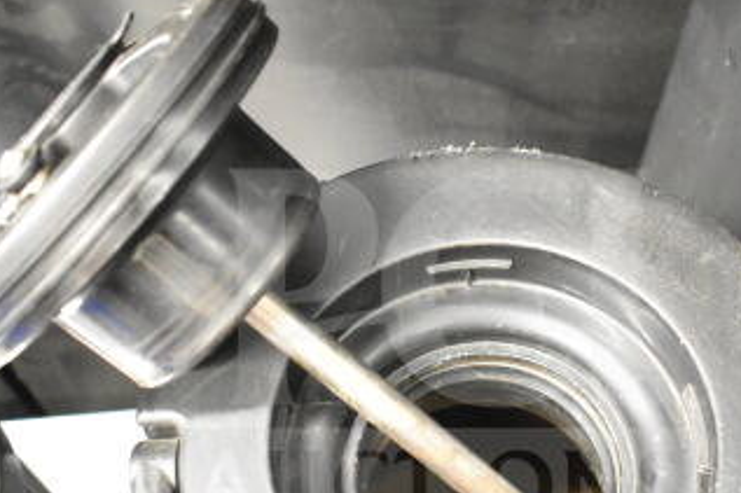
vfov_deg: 25.7
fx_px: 1070
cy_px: 354
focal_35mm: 52
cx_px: 437
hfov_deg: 38.1
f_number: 3.5
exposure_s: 1/30
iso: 11400
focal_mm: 18
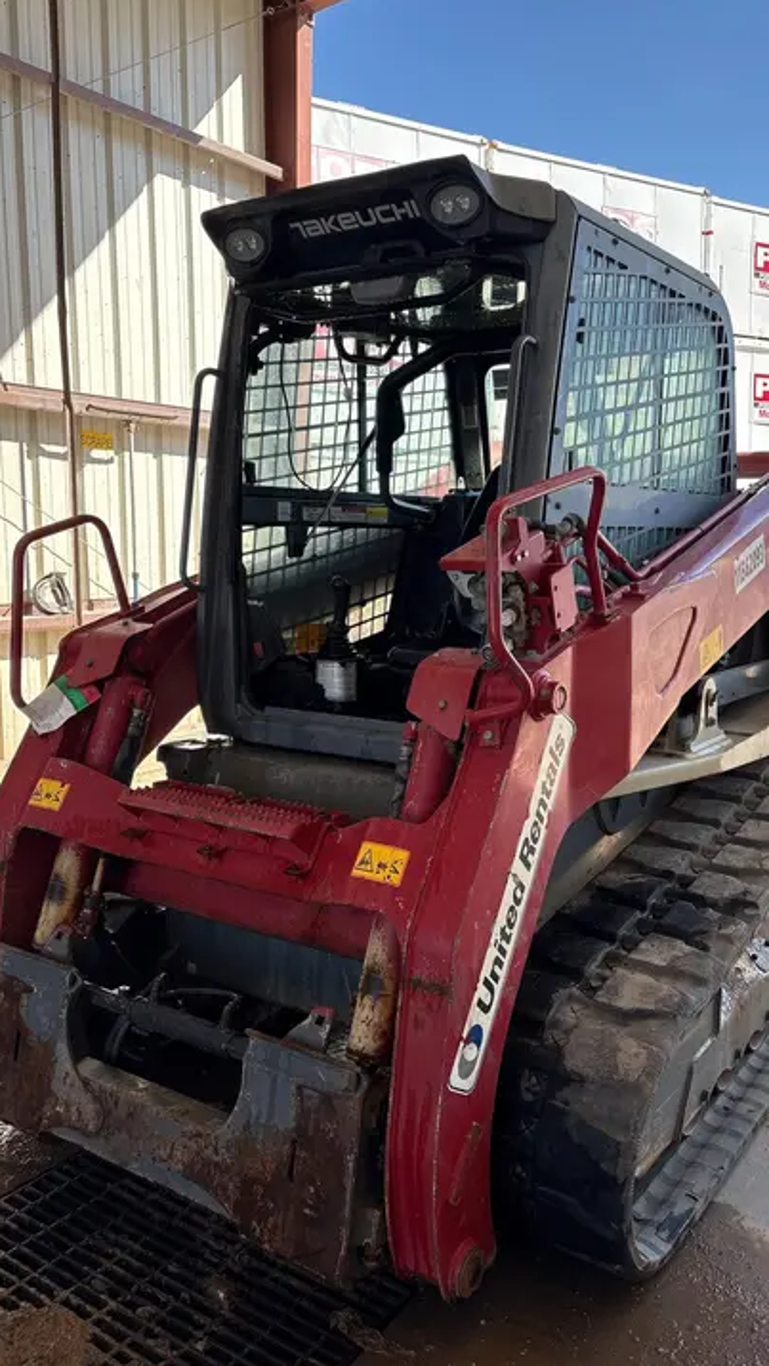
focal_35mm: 29
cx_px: 469
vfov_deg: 66.1
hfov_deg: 40.0
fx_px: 1051
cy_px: 682
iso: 50
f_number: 1.6
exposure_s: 1/756
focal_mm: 5.96
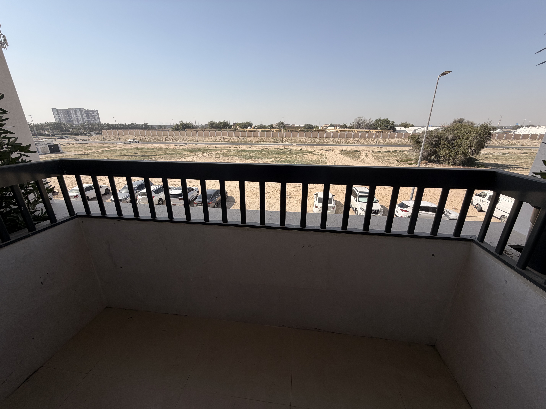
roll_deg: +0.1
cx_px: 273
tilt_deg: -19.7
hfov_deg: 102.1
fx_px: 221
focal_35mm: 14
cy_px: 204
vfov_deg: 85.7
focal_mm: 2.22
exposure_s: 1/770
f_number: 2.2
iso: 20
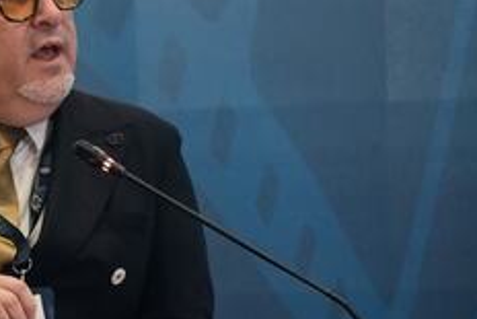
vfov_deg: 1.5
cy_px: 56
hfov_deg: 2.3
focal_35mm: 908
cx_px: 14
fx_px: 12038
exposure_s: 1/75
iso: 3200
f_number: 5.6
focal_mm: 300
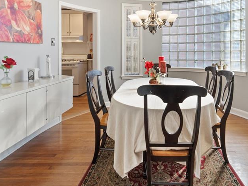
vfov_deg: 53.1
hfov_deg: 68.4
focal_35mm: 25
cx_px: 155
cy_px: 54
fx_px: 179
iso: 125
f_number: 4.5
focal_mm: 16
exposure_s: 1/100
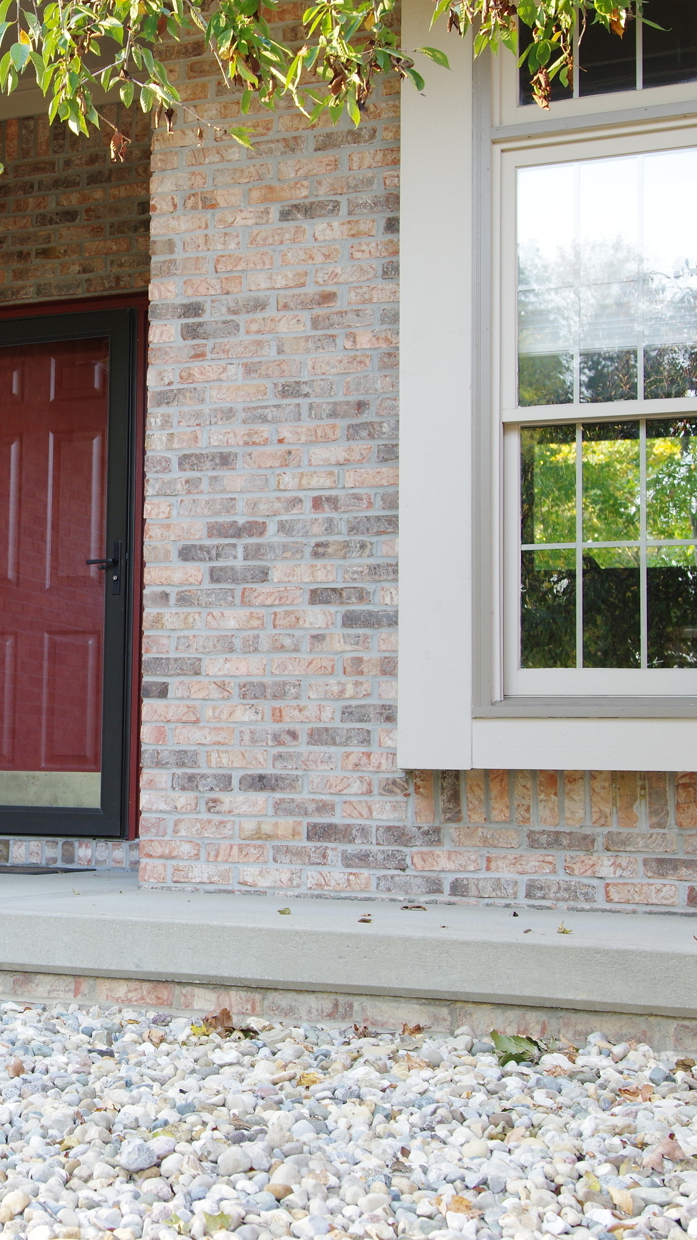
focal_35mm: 54
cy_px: 619
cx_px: -33
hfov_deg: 21.3
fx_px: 1774
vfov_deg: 38.5
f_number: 4
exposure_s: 1/50
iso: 400
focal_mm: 23
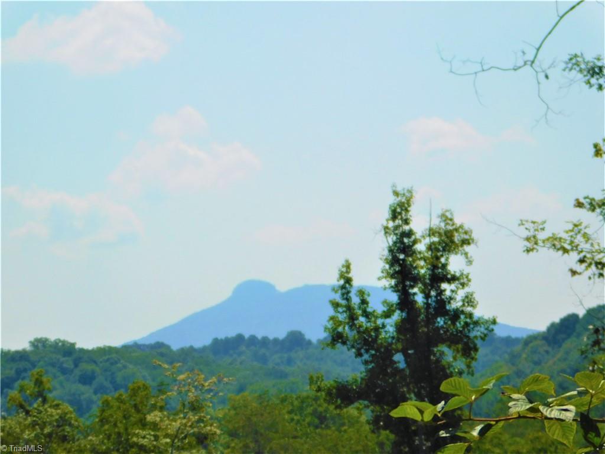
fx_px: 2587
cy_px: 227
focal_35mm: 148
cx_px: 302
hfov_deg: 13.3
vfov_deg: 10.0
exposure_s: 1/400
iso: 125
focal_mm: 26.3
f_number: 10.2
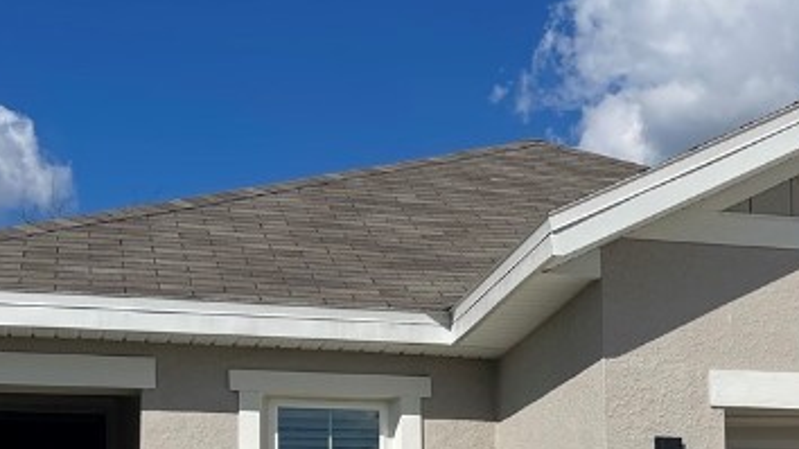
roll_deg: +2.0
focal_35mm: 82
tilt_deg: +3.1
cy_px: 532
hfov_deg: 25.3
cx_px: 686
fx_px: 1737
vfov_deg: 14.3
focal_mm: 5.1
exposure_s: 1/9174
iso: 32
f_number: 1.6
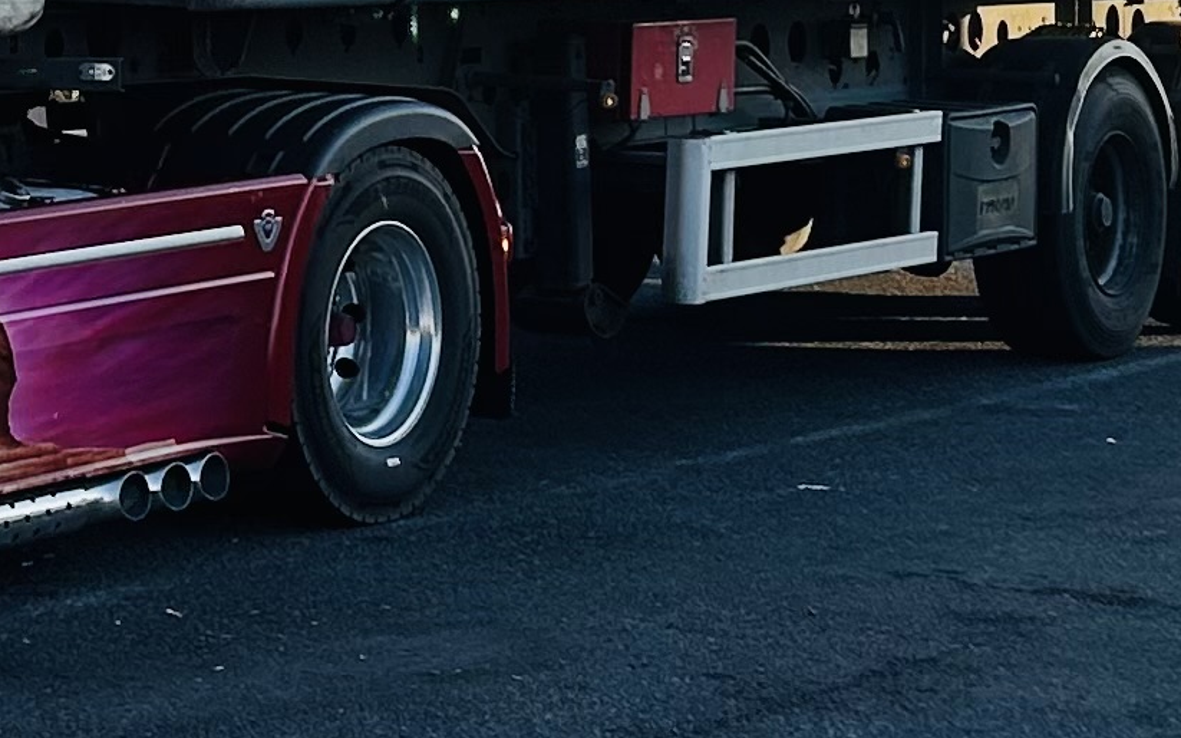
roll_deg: +0.5
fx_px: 4344
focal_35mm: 135
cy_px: -279
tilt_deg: +1.7
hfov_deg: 15.2
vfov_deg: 9.5
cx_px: -13
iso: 50
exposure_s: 1/2208
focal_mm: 5.7
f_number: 1.5
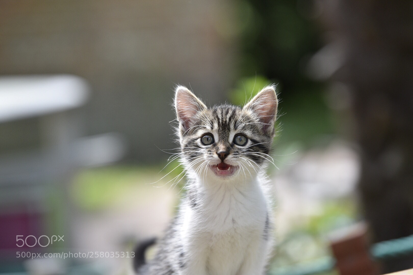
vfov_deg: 6.9
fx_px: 2294
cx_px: 206
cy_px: 138
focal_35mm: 200
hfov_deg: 10.3
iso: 400
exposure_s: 1/500
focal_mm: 200
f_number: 4.5
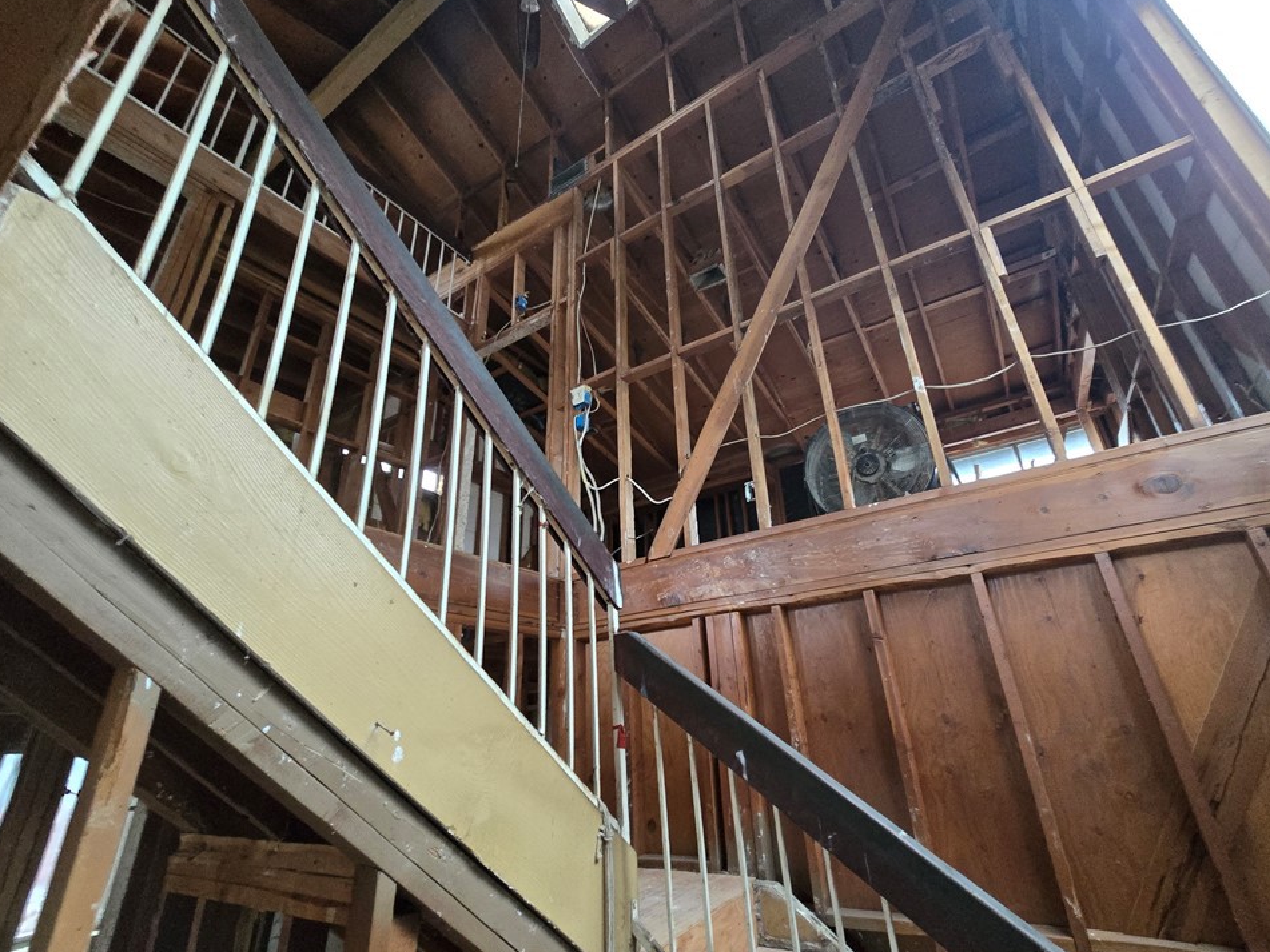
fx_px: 514
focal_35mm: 14
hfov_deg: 102.0
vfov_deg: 85.7
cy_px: 471
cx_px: 668
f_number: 2.2
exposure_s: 1/60
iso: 1000
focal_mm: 2.2
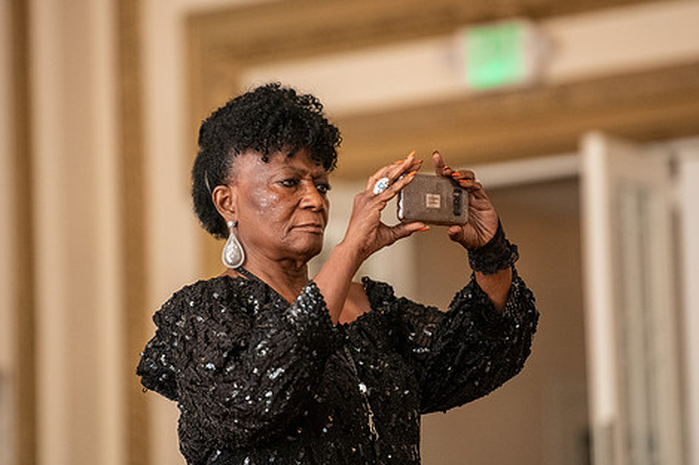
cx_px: 347
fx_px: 4794
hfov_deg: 8.3
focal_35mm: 247
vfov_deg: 5.6
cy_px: 227
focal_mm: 200
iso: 2500
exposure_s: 1/500
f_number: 2.8
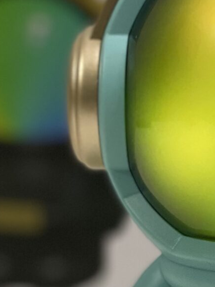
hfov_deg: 6.4
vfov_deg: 8.6
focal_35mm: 230
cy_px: 189
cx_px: 305
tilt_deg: -5.2
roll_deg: -0.6
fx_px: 1905
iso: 100
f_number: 2
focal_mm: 6
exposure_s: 1/100
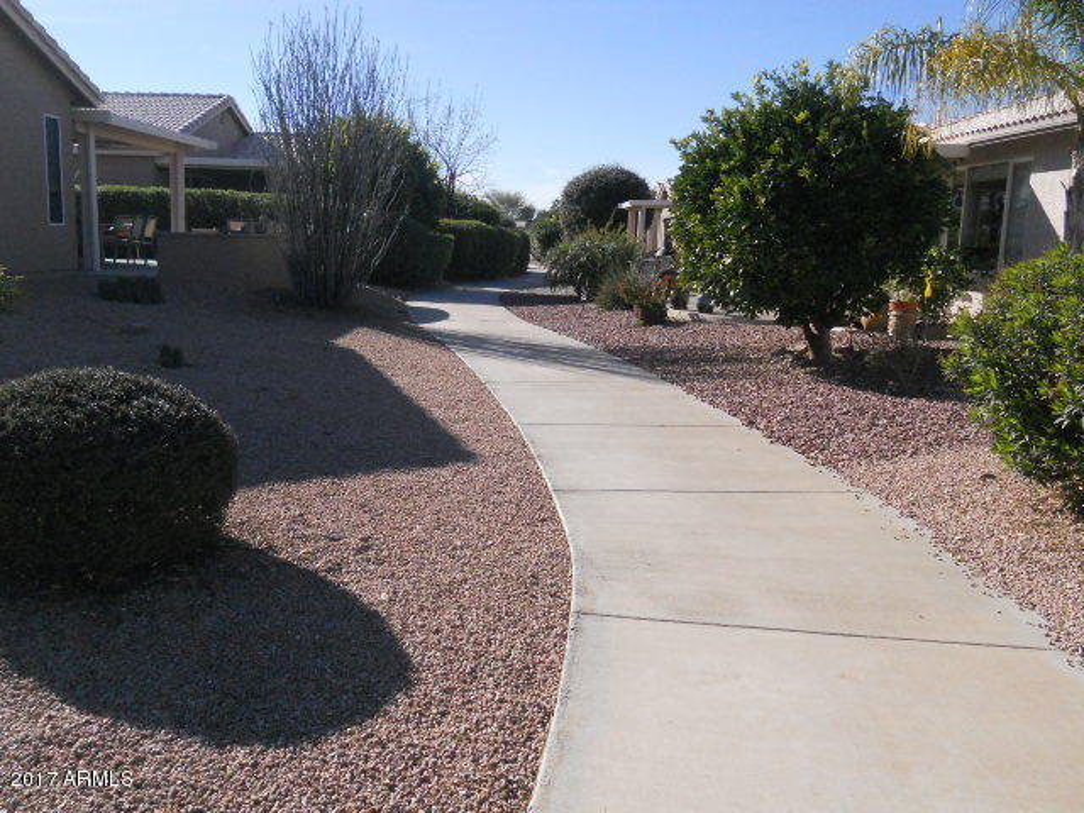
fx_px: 1002
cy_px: 406
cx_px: 542
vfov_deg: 44.2
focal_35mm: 32
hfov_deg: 56.8
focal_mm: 5.8
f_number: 8.8
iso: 400
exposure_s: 1/640
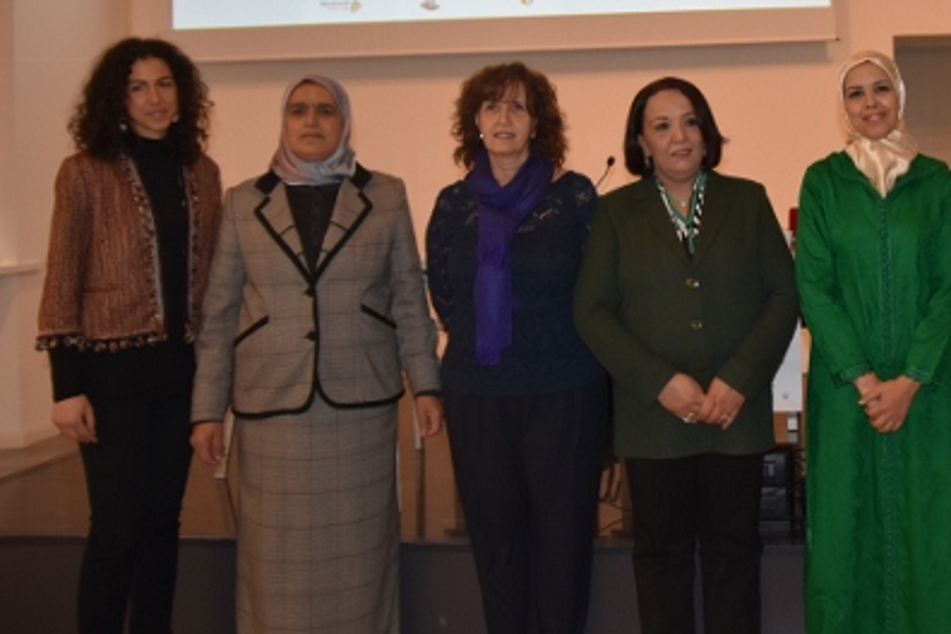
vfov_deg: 31.2
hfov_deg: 44.1
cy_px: 128
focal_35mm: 42
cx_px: 776
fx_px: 1105
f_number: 2.8
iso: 400
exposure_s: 1/80
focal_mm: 17
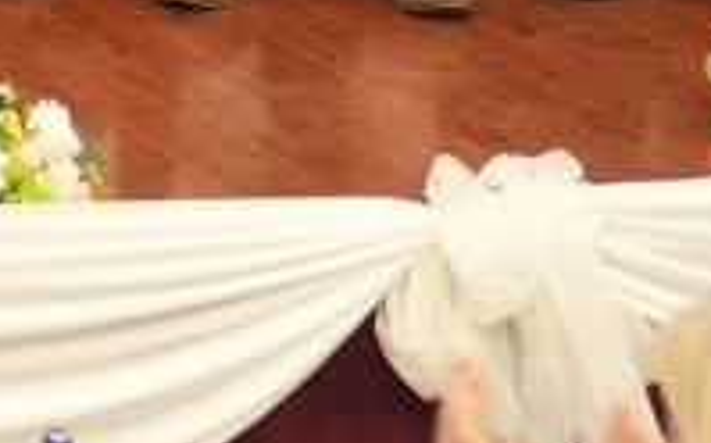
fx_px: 4472
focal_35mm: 231
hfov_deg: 7.6
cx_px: -1615
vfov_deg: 5.4
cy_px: -715
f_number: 3.2
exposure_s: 1/80
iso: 3200
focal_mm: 30
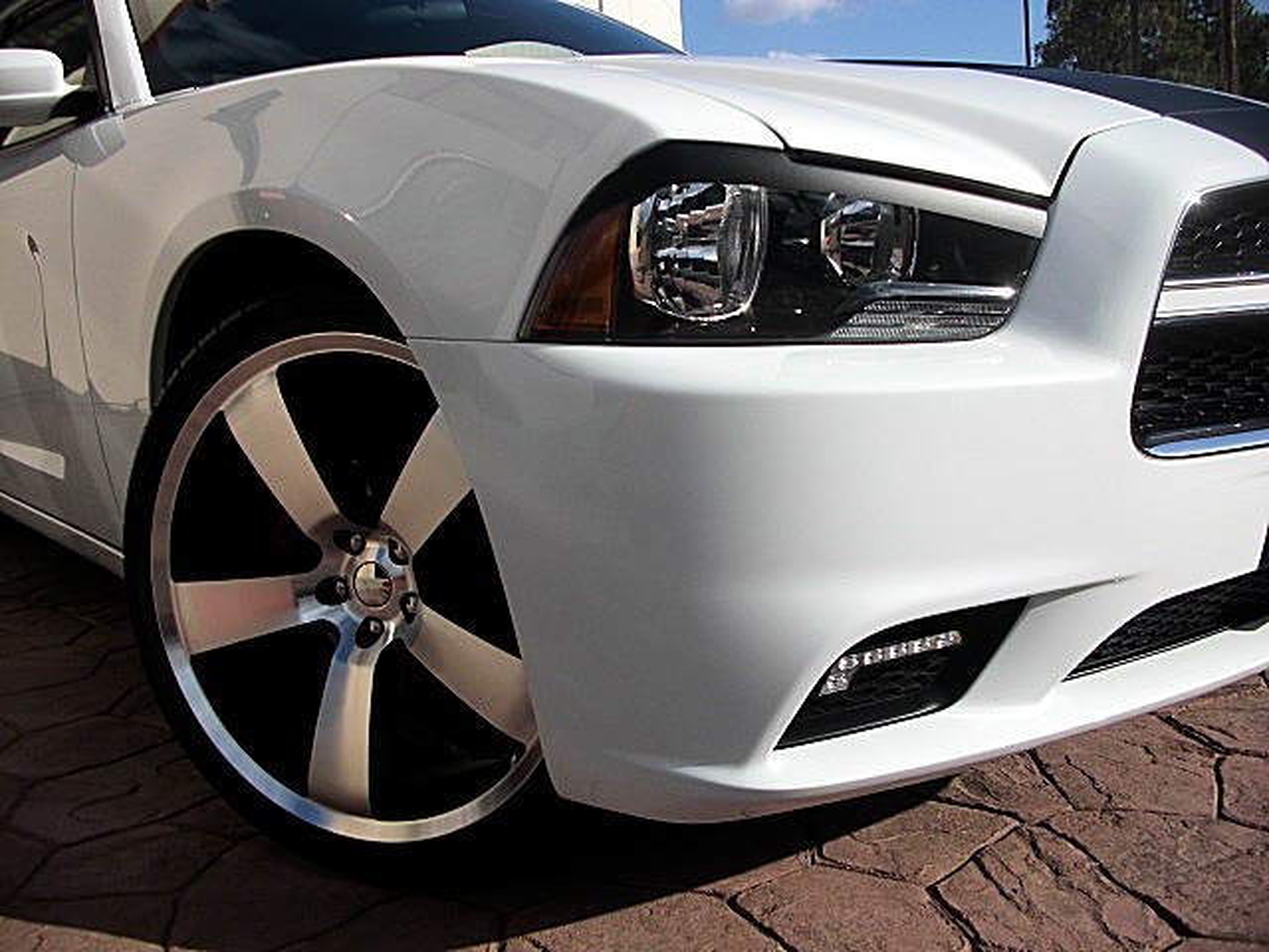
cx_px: 634
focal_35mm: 36
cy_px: 476
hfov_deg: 51.4
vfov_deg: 39.7
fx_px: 1320
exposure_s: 1/160
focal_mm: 6.3
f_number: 7.9
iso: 50
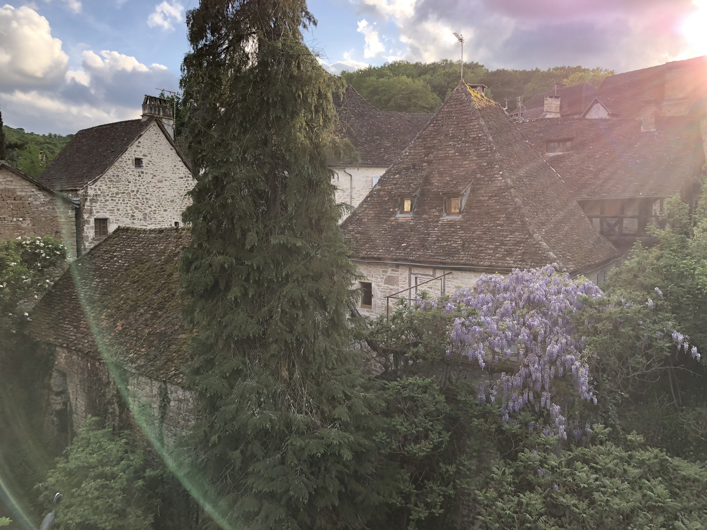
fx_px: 572
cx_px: 354
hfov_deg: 63.4
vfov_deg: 49.7
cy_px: 265
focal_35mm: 28
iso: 20
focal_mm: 4
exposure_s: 1/358
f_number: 1.8
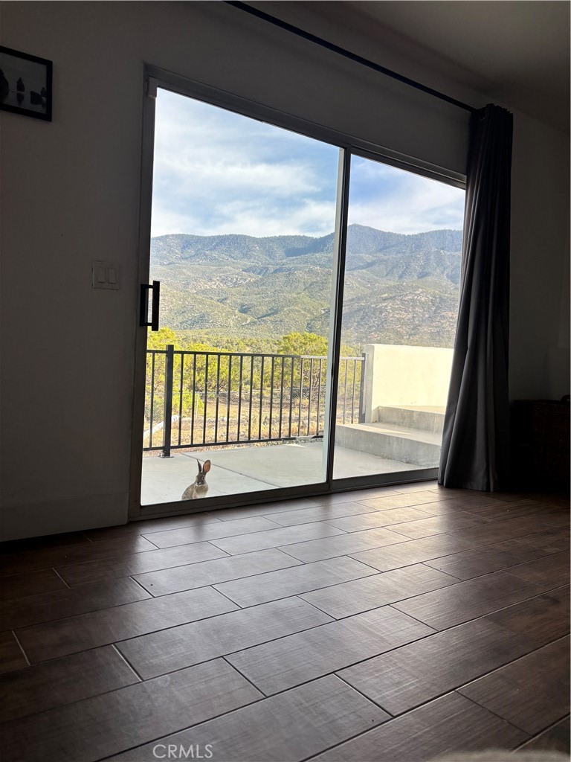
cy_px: 381
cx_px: 286
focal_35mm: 26
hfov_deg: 53.1
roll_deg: -2.6
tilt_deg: -2.0
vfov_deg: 67.3
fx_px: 572
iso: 50
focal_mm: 5.96
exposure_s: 1/679
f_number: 1.6
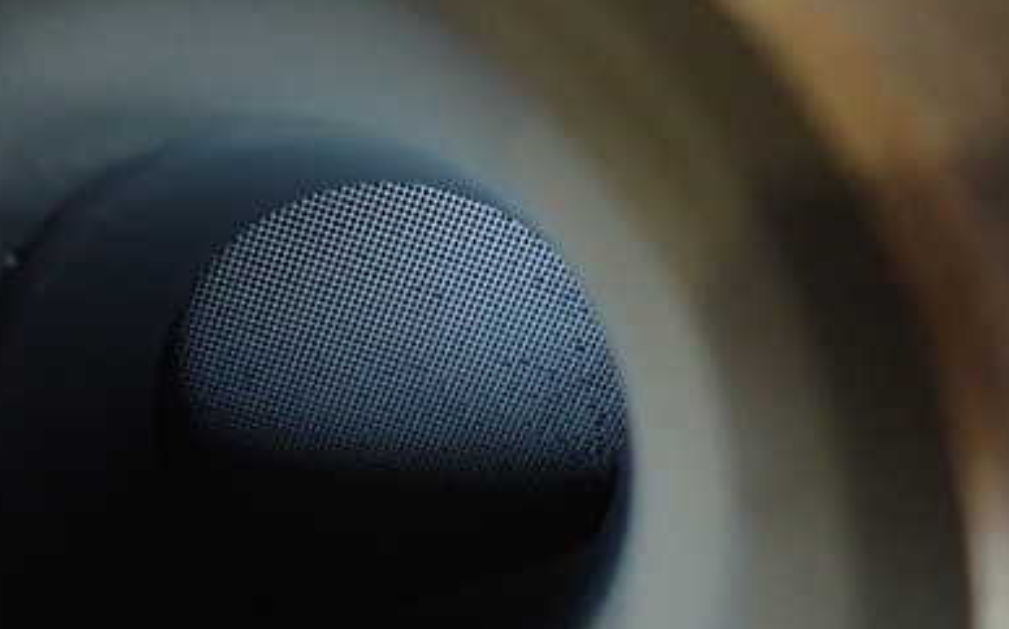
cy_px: 369
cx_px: 263
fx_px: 1127
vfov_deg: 31.1
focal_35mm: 41
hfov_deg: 46.6
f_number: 2
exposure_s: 1/20
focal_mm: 4.5
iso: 800
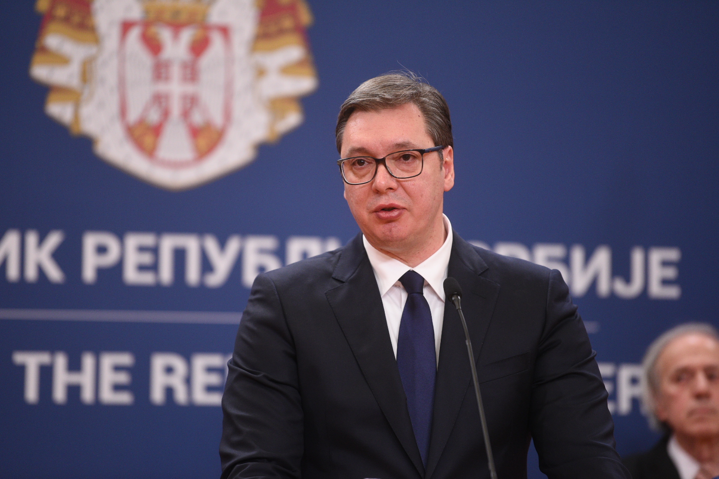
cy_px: 240
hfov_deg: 10.3
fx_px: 3994
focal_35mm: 200
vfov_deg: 6.9
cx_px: 360
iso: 1600
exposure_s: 1/320
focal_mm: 200
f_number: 2.8
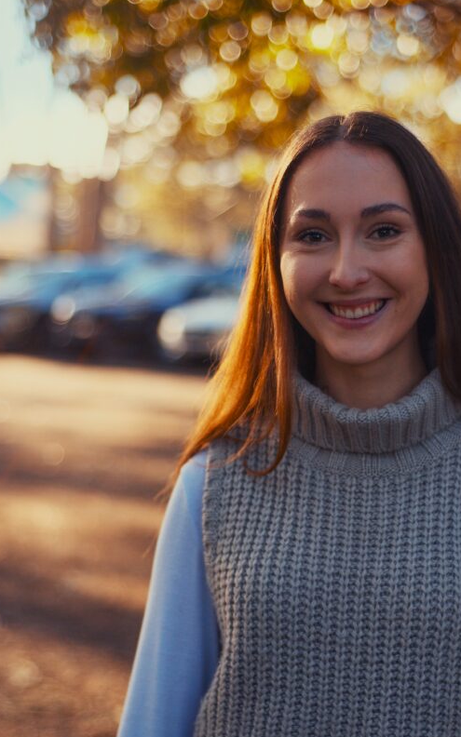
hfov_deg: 17.6
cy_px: 437
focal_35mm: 74
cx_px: 321
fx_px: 1488
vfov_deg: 27.8
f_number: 2.5
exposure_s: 1/4000
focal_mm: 50
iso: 320
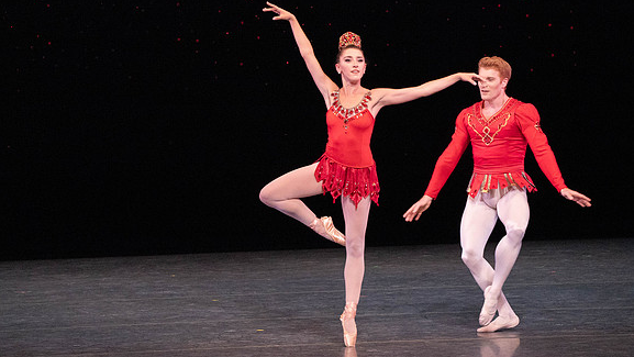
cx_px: 318
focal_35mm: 396
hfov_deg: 5.5
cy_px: 173
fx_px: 6659
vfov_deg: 3.1
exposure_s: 1/500
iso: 16000
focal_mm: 376
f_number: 11
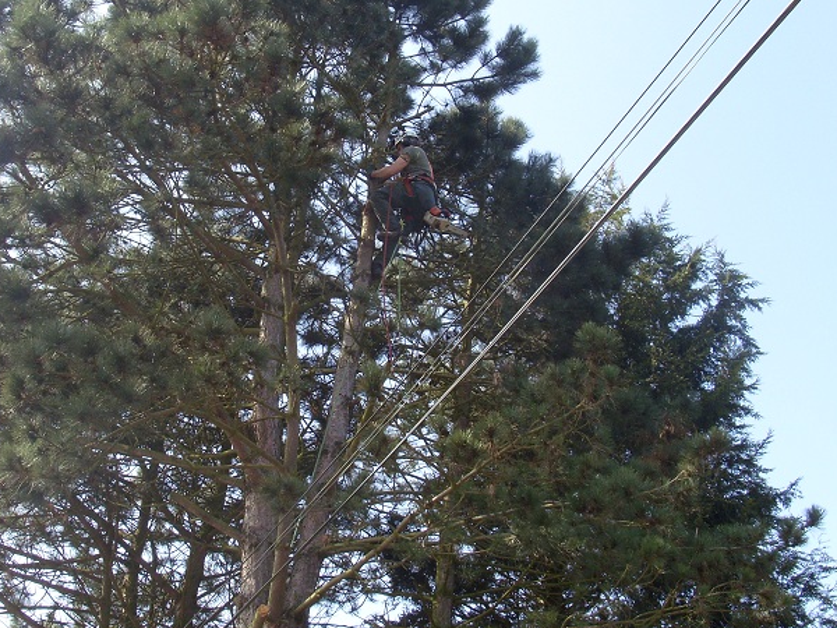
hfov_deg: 38.6
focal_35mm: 49
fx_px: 1185
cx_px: 306
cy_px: 292
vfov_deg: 29.7
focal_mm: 6
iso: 80
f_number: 5.5
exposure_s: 1/180
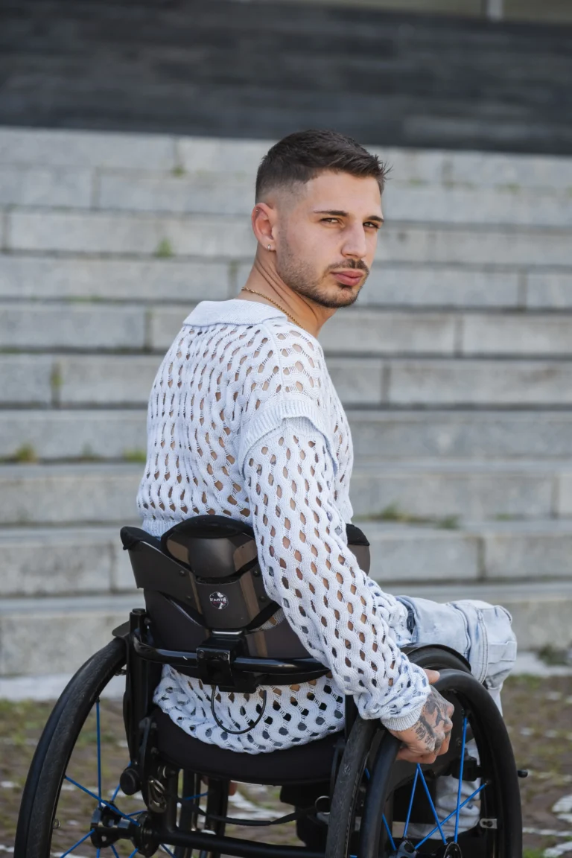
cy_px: 429
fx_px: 3789
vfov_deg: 12.9
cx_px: 286
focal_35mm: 159
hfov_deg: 8.6
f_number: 4
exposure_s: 1/250
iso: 200
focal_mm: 106
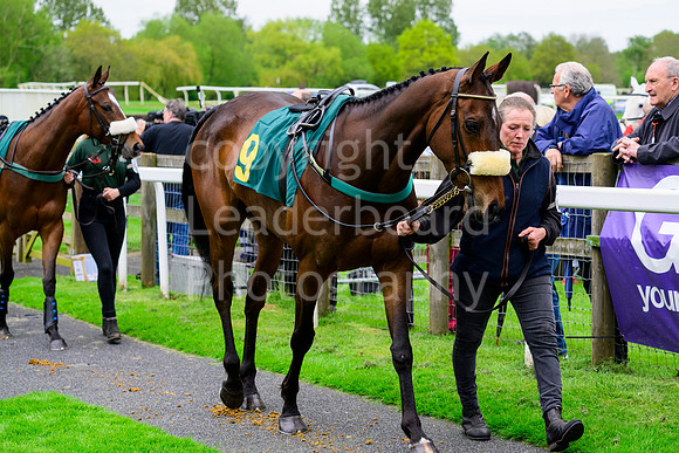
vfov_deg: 13.7
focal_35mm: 100
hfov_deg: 20.4
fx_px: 1886
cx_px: 340
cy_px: 226
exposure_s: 1/1250
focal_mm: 100
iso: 1000
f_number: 6.3
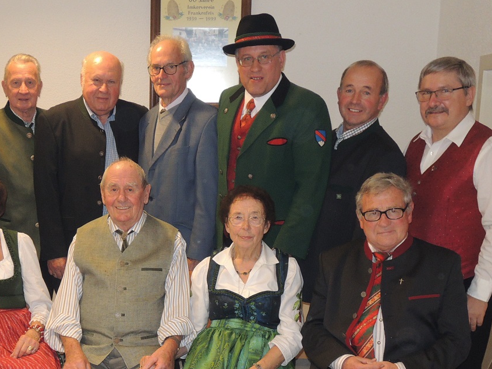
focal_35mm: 55
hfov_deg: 34.3
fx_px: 782
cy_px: 296
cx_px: 135
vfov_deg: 26.1
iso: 280
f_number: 3
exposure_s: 1/30
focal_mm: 5.5
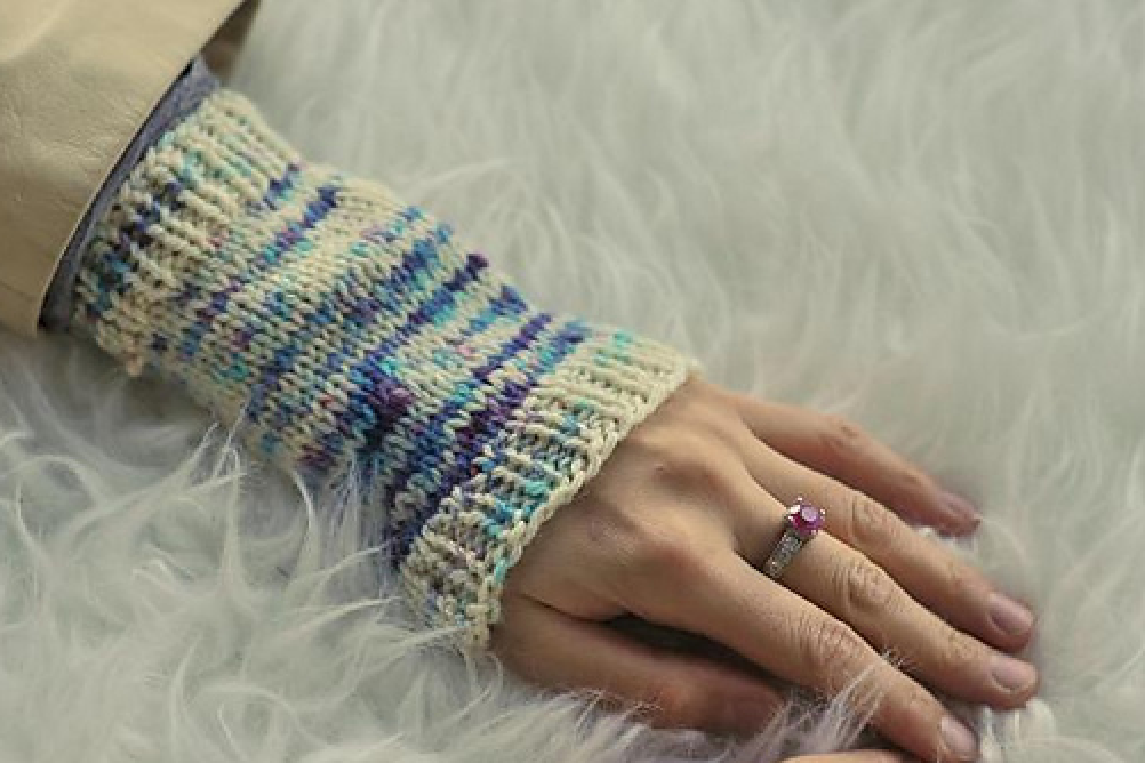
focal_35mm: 163
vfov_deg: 8.4
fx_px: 5172
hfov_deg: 12.6
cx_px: 526
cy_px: 412
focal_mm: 85
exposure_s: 1/100
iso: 250
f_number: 2.2
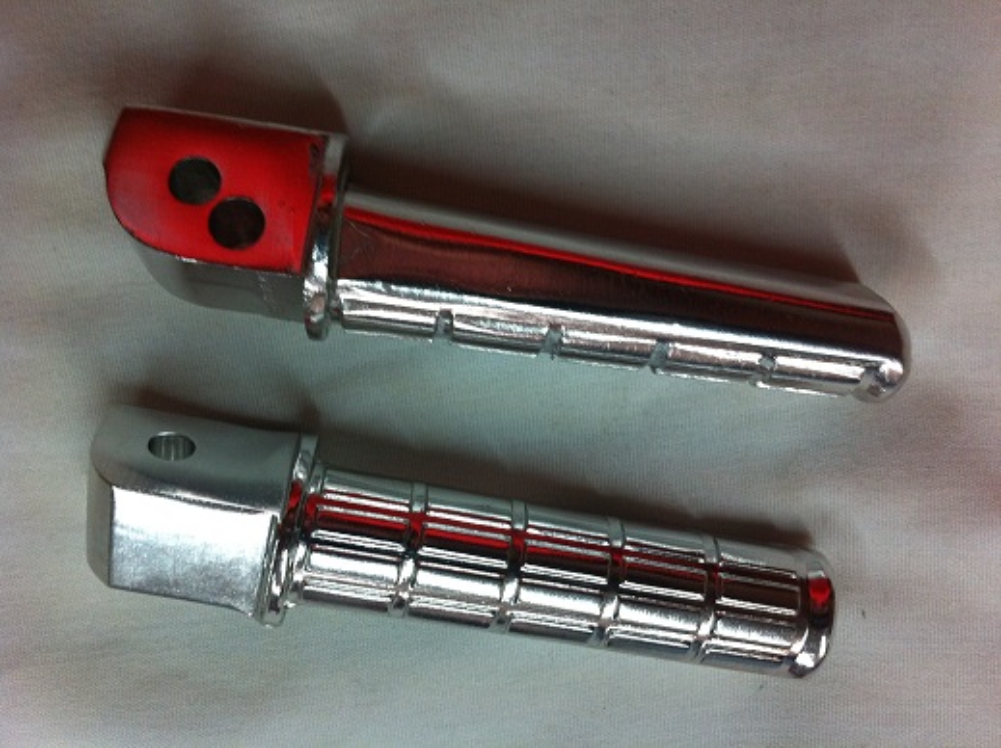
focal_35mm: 35
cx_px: 500
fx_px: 1011
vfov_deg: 40.6
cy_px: 374
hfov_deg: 52.7
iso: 125
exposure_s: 1/17
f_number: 2.8
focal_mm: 3.85
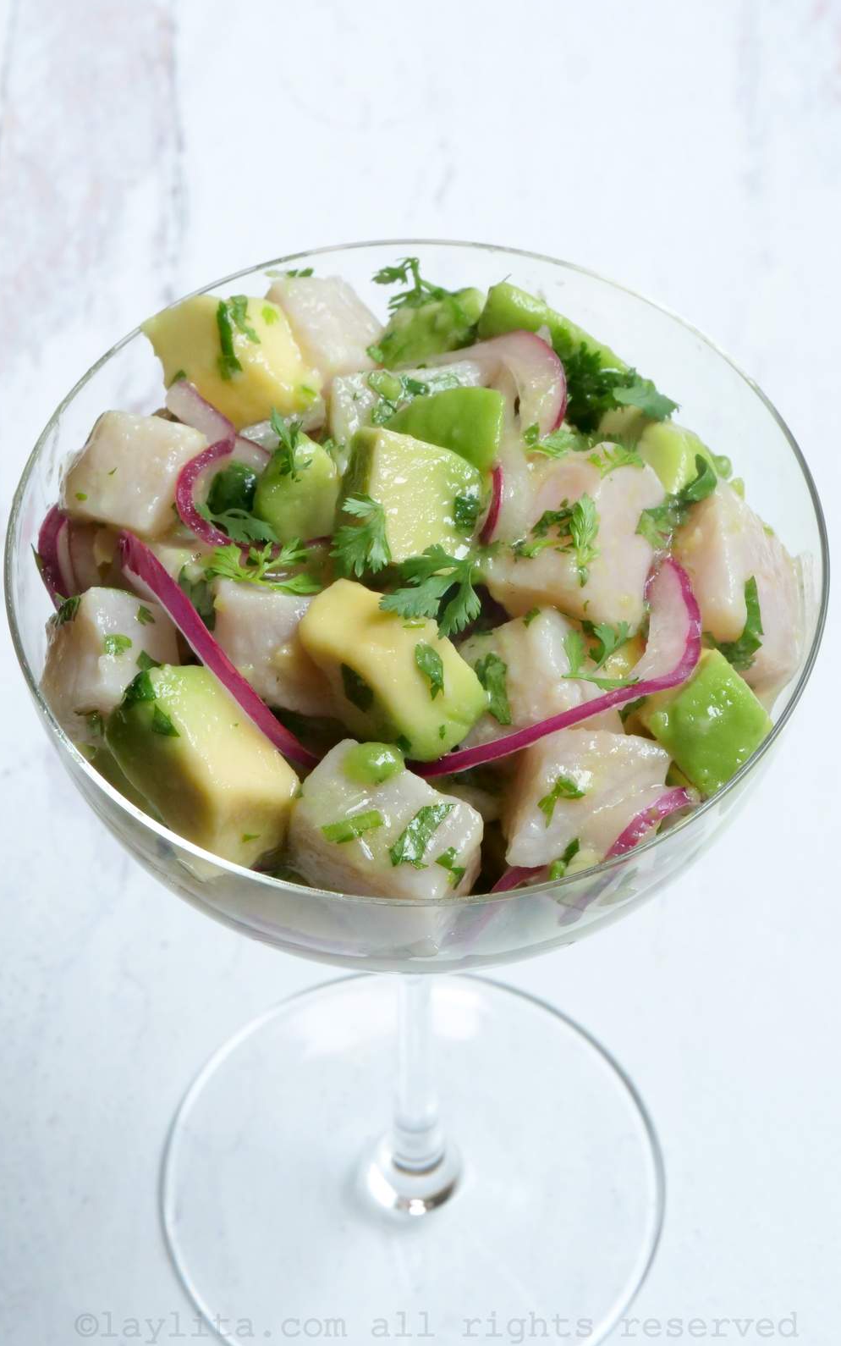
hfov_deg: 10.2
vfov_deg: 16.3
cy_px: 670
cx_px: 418
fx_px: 4693
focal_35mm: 128
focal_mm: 60
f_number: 14
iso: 2500
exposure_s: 1/125
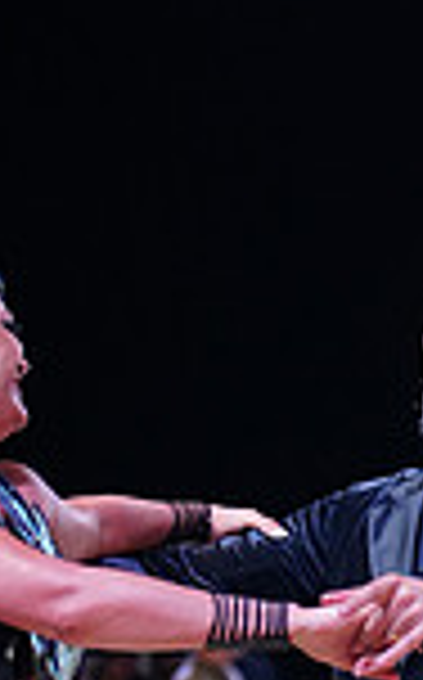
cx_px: 214
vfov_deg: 7.6
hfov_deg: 4.8
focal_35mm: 275
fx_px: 5087
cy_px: 856
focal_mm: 70
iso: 2000
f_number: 2.8
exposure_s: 1/500
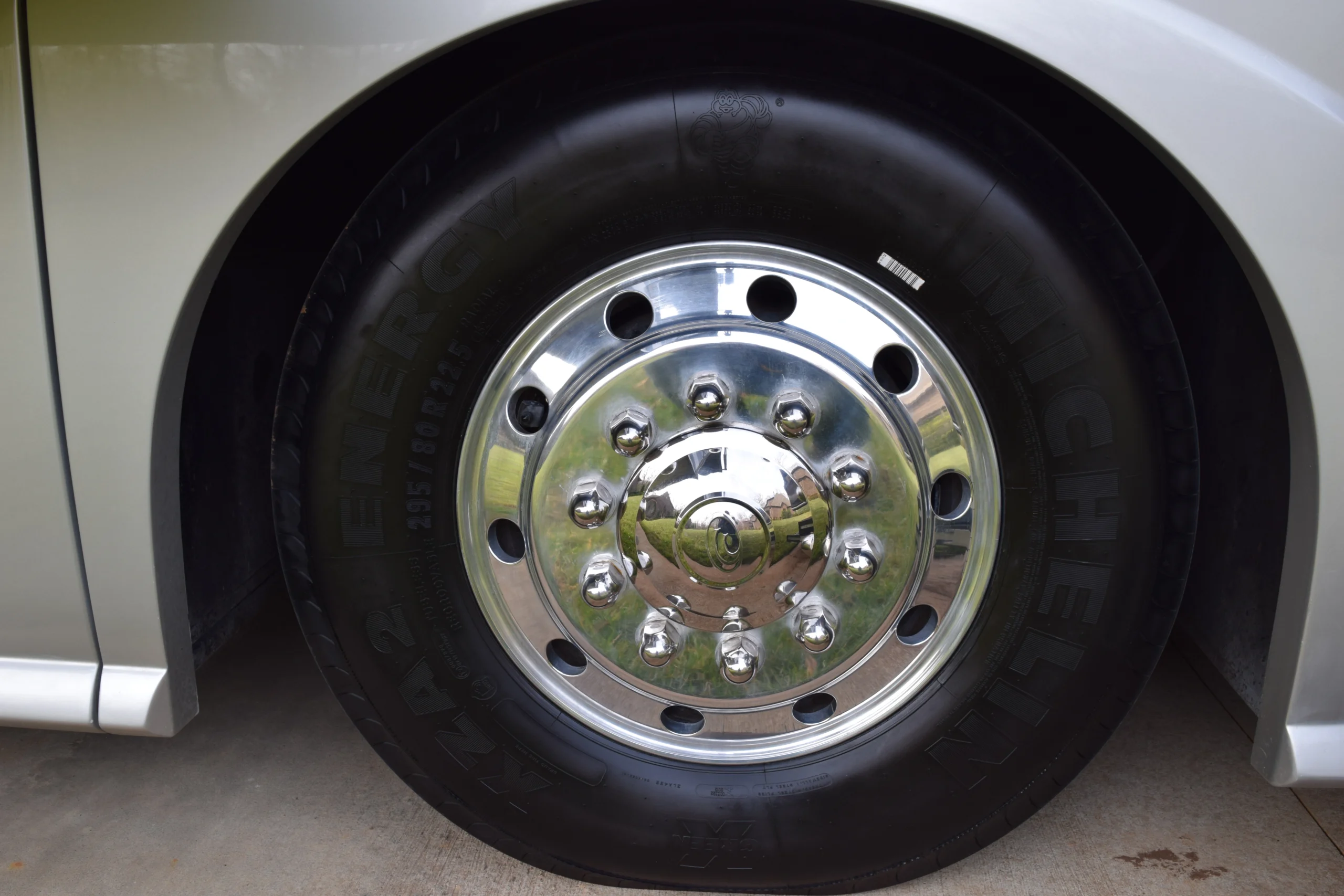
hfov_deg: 57.2
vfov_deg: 40.0
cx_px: 672
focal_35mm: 33
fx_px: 1232
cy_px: 448
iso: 400
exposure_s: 1/200
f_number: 7.1
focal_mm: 22
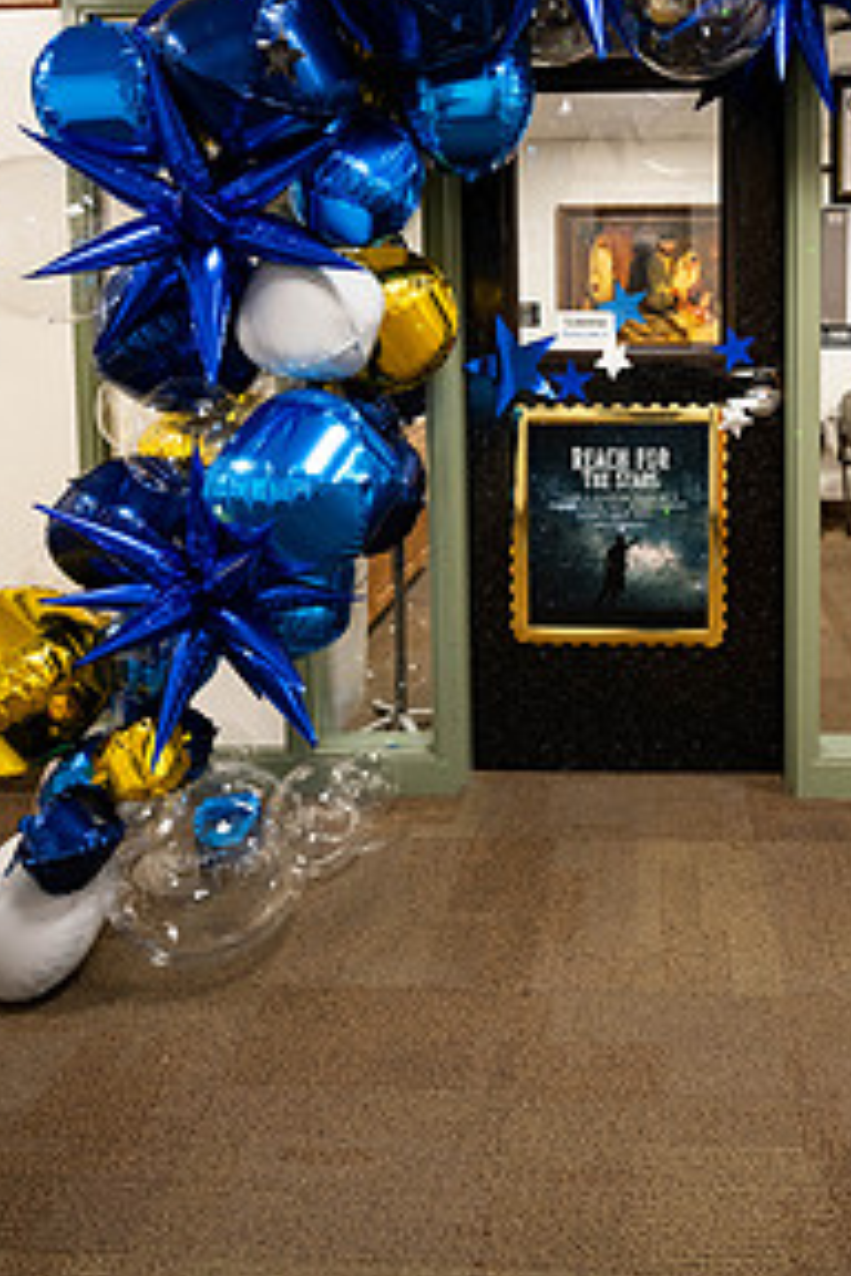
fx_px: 886
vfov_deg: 68.1
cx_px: 629
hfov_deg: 49.4
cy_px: 363
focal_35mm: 25
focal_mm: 16
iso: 640
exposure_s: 1/200
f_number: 2.8
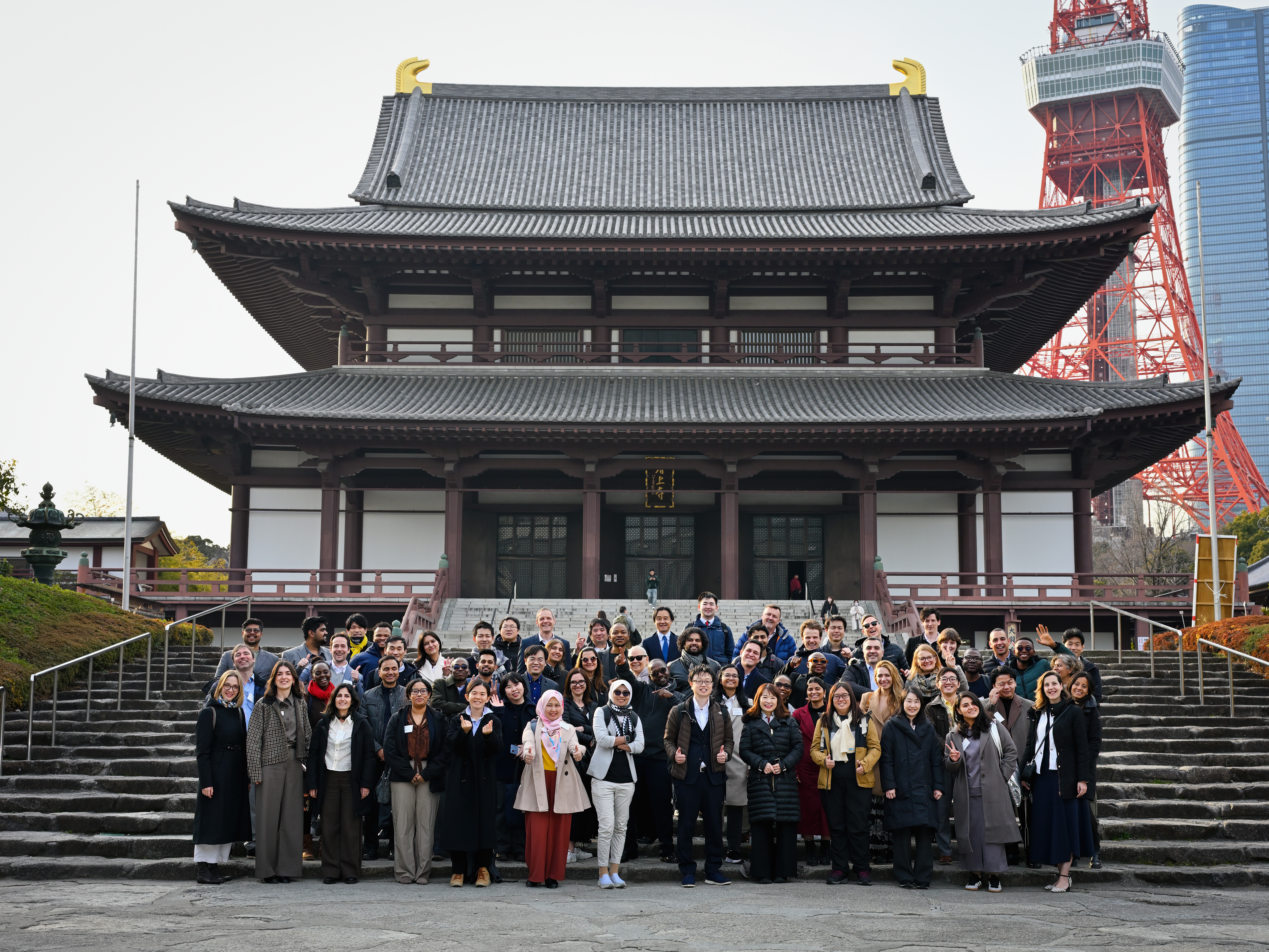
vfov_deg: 31.5
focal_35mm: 46
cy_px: 479
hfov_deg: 41.2
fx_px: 1686
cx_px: 644
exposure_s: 1/200
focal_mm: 42
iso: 250
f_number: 8
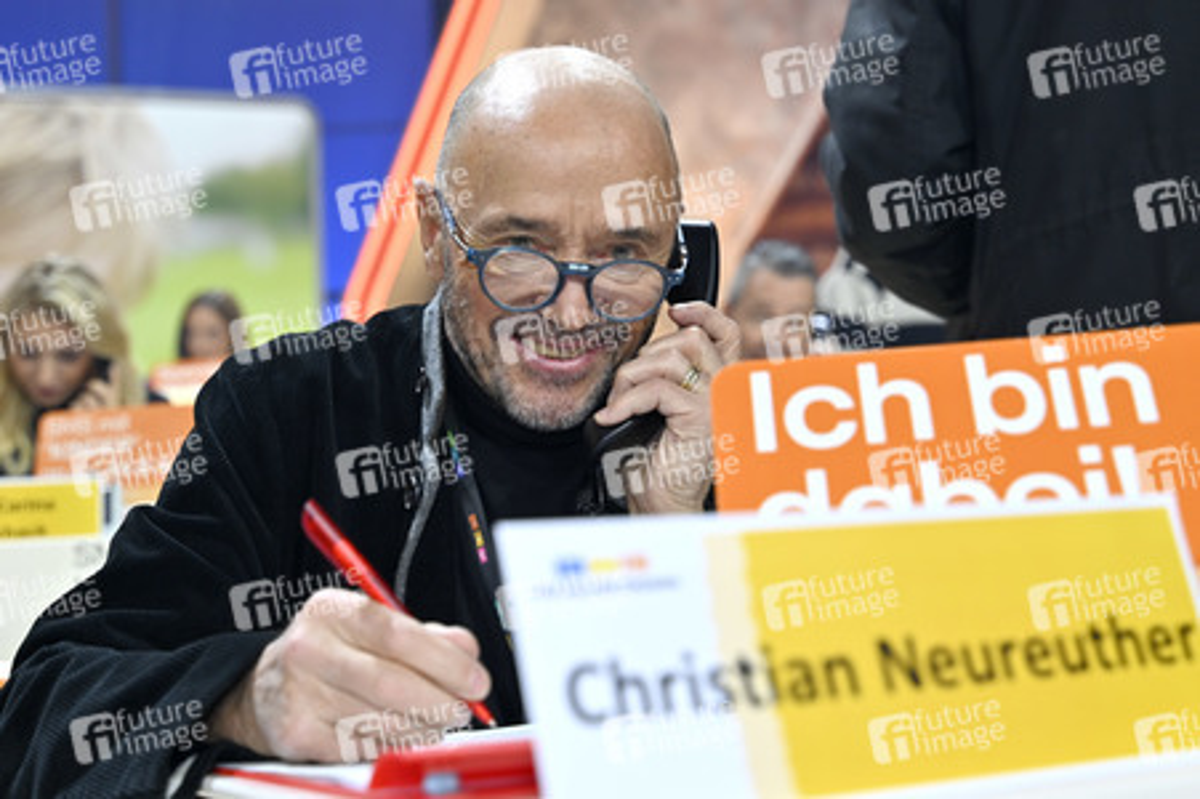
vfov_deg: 25.5
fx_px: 1765
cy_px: 400
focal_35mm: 53
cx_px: 600
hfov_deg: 37.5
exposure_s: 1/200
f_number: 4
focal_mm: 53
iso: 1000
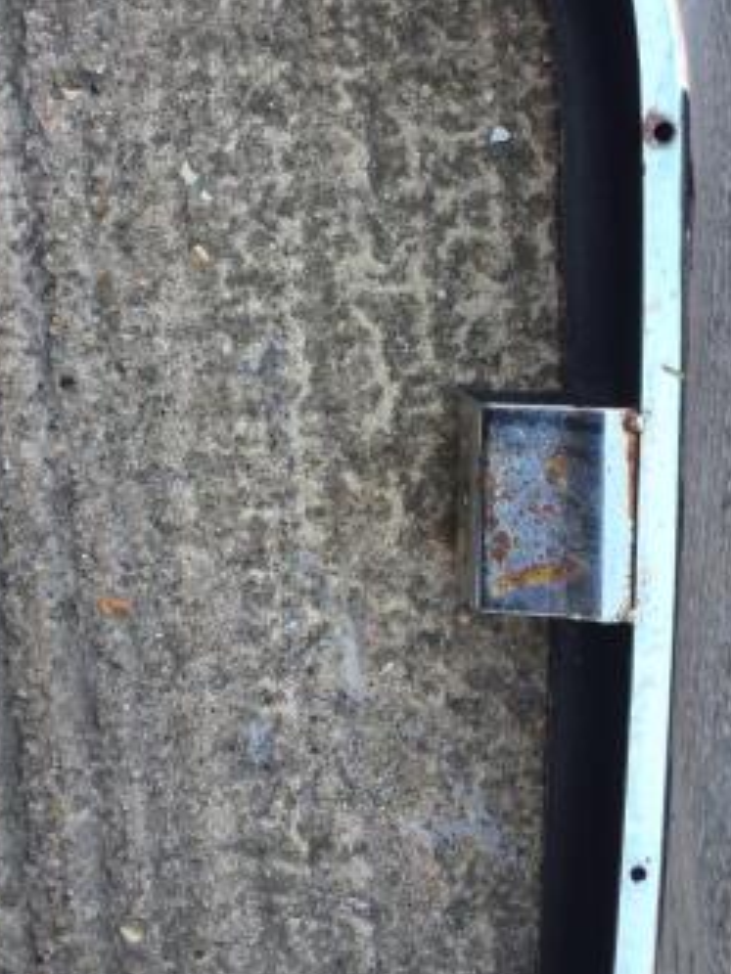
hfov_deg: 32.2
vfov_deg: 41.7
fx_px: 1267
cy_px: 348
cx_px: 402
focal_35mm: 45
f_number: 1.9
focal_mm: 2.91
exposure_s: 1/204
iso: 32
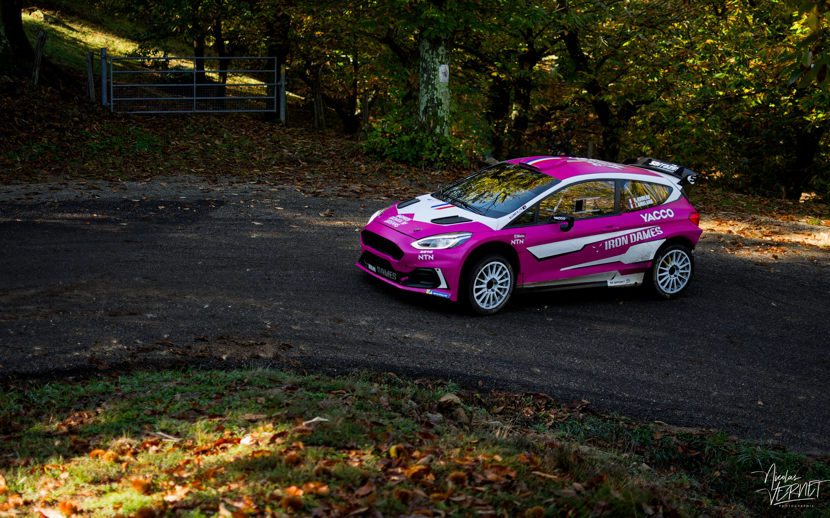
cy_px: 237
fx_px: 1233
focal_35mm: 55
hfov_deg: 37.2
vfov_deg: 23.7
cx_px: 417
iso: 2000
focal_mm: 35
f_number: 1.8
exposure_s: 1/6400
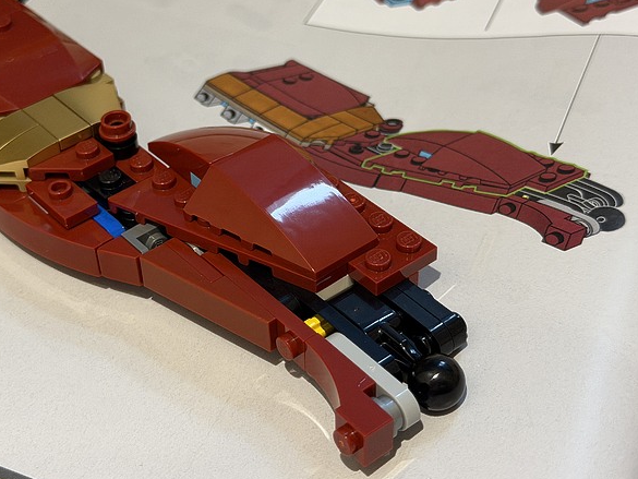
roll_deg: +3.4
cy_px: 193
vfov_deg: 22.9
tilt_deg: -41.9
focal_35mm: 64
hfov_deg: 30.2
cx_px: 256
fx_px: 1180
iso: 250
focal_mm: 6.76
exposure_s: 1/60
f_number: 1.78
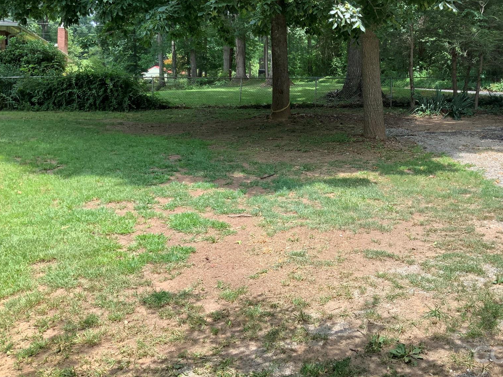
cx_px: 334
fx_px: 567
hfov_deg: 47.1
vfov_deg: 36.4
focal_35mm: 39
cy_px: 126
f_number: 1.8
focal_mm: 3
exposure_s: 1/482
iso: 16
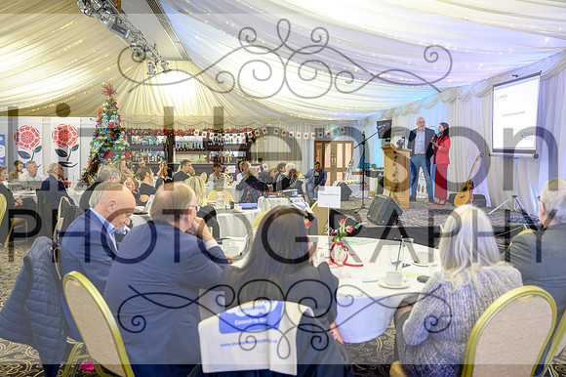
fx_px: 542
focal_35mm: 34
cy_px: 188
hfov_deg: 55.1
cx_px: 283
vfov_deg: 38.3
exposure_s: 1/100
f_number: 4
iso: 8000
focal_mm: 34.5
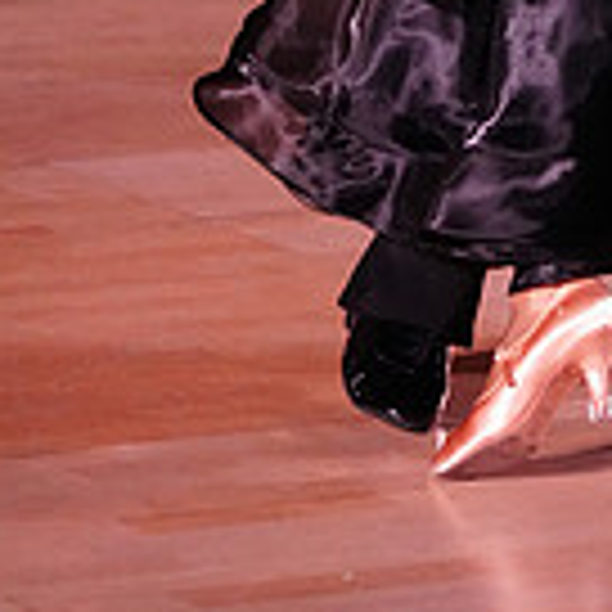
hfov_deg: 5.6
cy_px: -536
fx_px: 6221
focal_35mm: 311
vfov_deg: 5.5
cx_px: 817
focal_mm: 86
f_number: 4
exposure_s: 1/500
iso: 4000
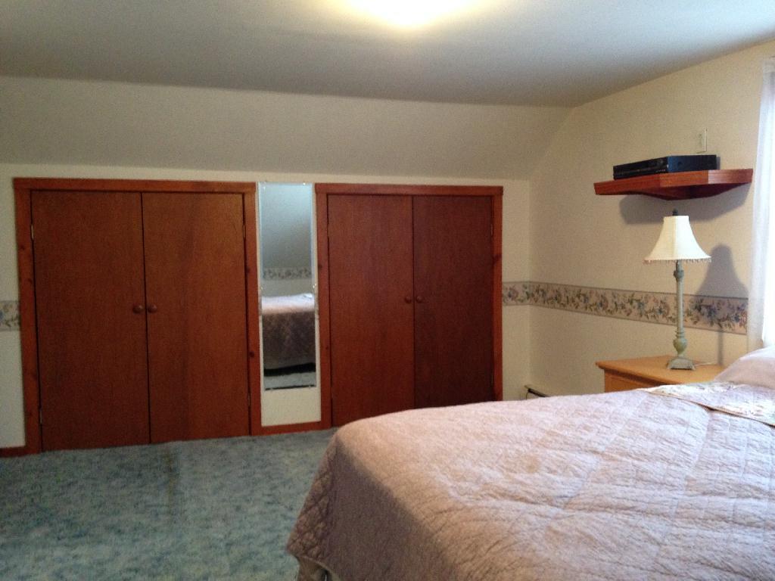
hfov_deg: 55.4
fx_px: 739
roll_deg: +0.6
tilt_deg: -5.1
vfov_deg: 42.9
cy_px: 290
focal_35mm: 33
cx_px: 388
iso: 400
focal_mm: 4.12
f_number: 2.4
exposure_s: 1/17
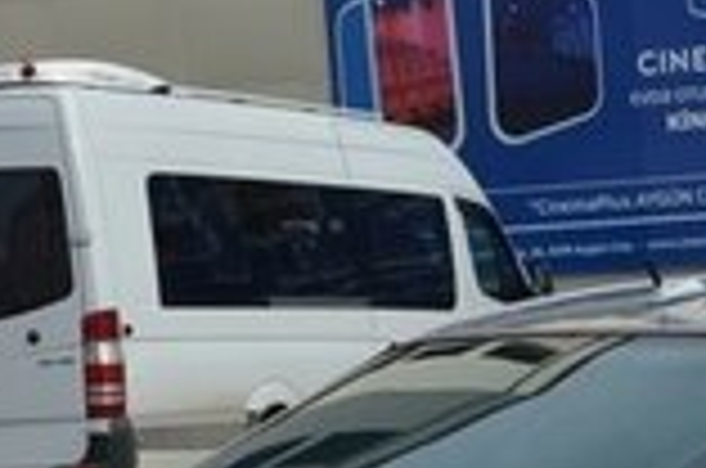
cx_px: 872
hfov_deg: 12.2
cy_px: 731
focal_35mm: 164
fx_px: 3210
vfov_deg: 8.1
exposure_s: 1/250
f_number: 8
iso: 100
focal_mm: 26
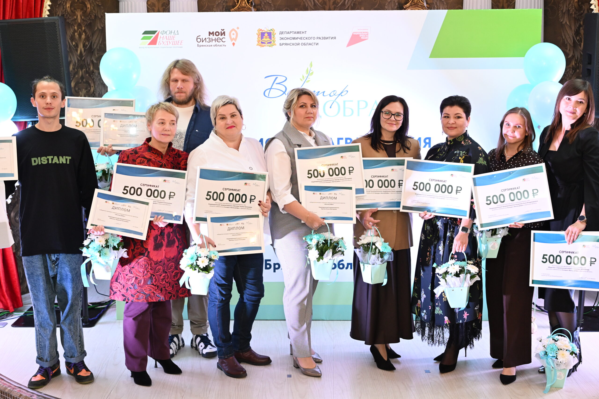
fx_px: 874
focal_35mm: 52
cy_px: 200
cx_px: 300
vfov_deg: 25.8
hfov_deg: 37.8
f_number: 2.8
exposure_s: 1/125
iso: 1250
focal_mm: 35
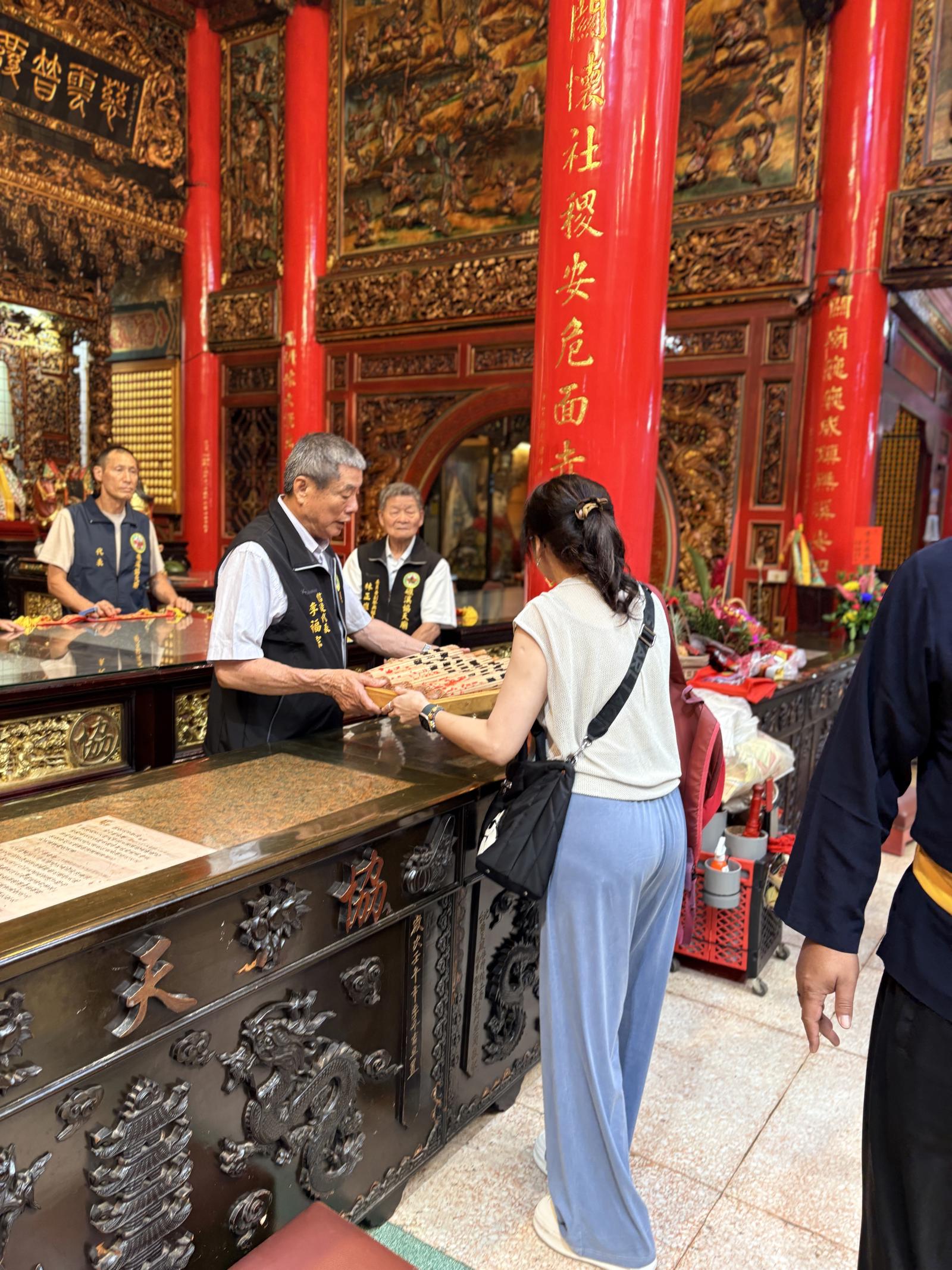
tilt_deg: -7.1
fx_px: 953
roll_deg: -1.5
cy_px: 635
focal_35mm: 26
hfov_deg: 53.1
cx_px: 476
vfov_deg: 67.3
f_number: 1.6
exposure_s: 1/60
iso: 100
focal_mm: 5.96
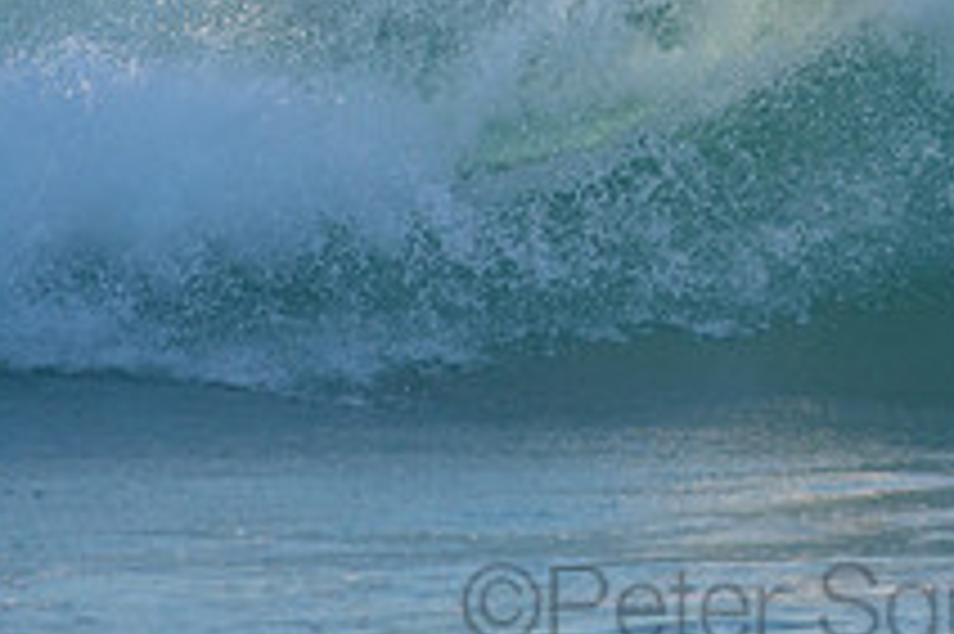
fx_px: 36302
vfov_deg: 1.0
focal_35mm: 1371
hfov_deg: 1.5
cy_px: -142
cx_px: 810
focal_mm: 500
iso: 800
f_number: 5.6
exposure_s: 1/2000
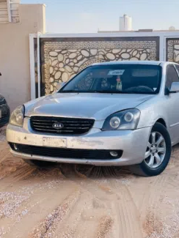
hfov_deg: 22.9
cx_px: 109
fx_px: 441
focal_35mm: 64
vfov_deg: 30.3
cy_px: 116
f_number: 2
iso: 32
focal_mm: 6
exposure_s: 1/1020
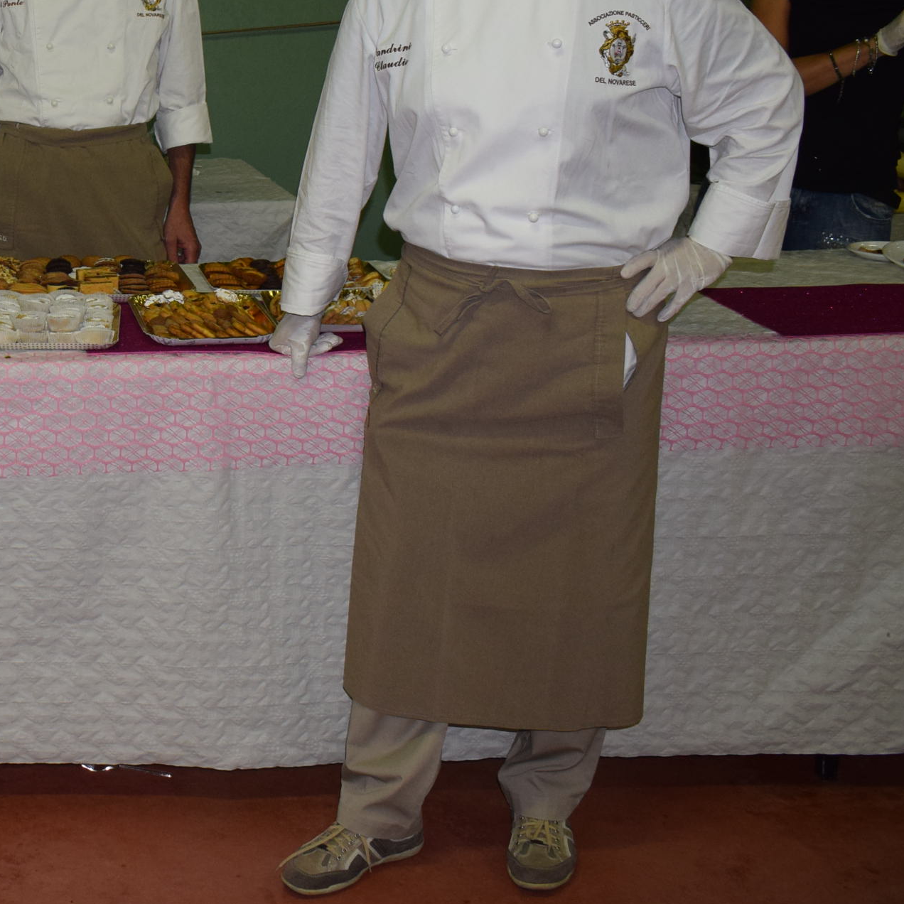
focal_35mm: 60
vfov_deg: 28.2
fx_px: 1773
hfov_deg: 26.3
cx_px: -94
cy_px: 237
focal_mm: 20
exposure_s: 1/100
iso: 800
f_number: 5
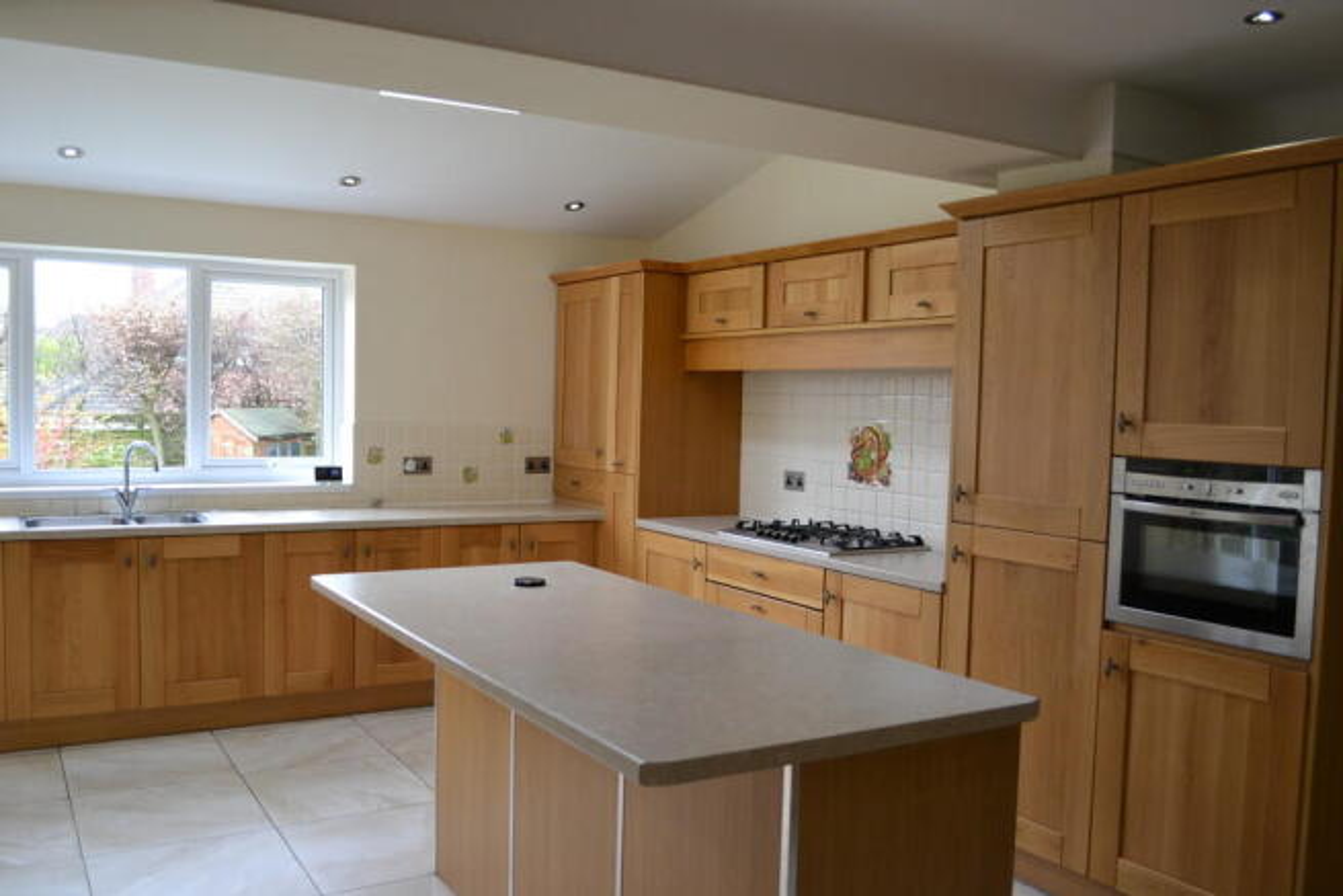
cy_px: 448
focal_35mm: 30
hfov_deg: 61.9
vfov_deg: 43.6
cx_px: 672
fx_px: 1119
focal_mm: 20
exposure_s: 1/60
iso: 400
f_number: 4
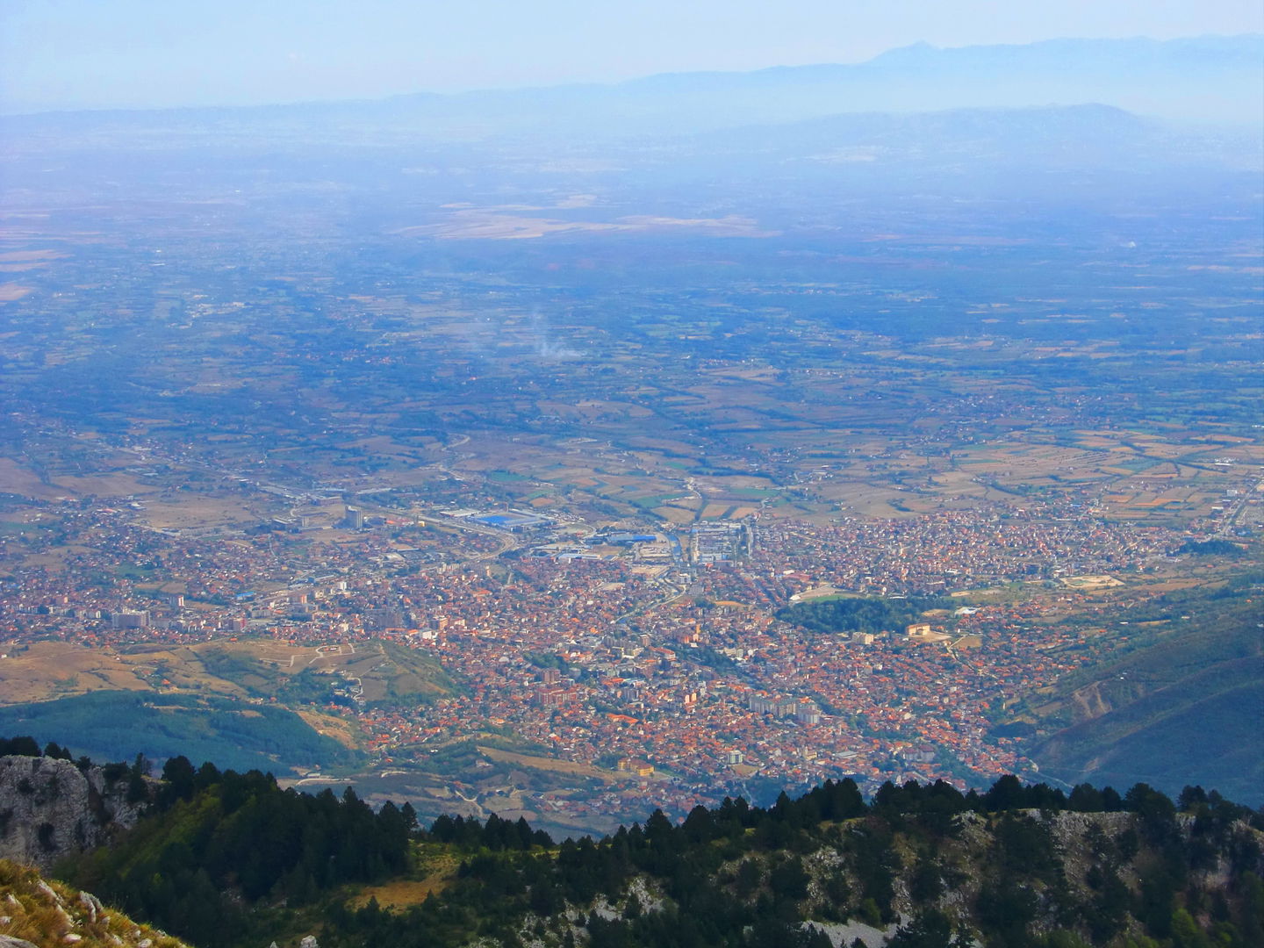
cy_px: 474
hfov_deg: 26.3
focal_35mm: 74
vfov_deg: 19.9
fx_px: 2702
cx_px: 632
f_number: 12
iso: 64
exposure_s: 1/80
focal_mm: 13.1
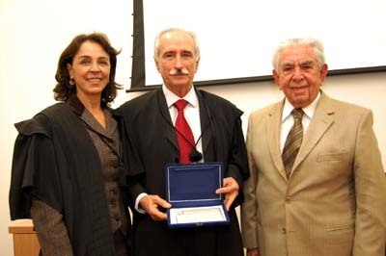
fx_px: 482
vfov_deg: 29.8
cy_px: 128
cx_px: 193
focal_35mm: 45
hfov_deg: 43.6
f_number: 4.2
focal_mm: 30
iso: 800
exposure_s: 1/50
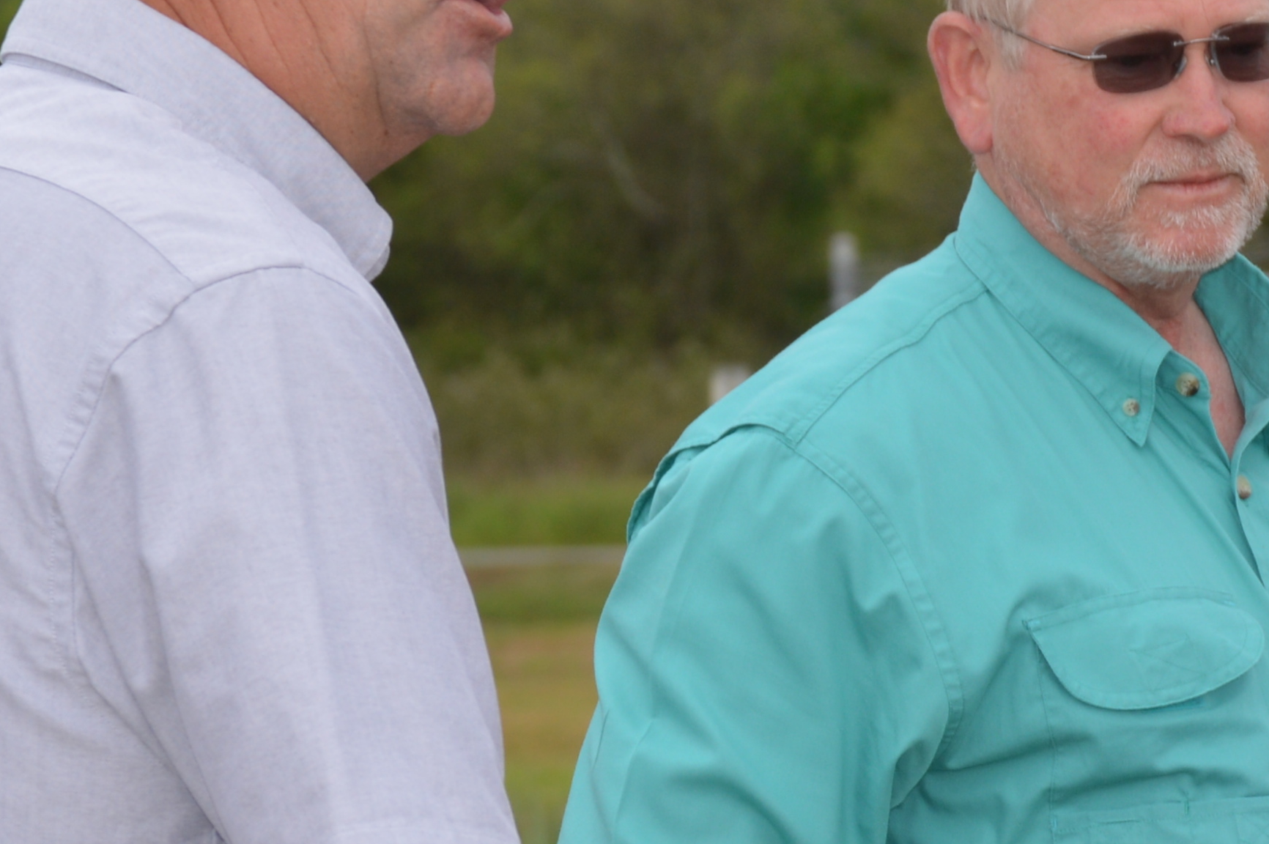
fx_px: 13763
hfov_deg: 5.3
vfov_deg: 3.5
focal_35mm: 391
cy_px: 825
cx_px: 1043
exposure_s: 1/160
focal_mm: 75
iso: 100
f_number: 6.3
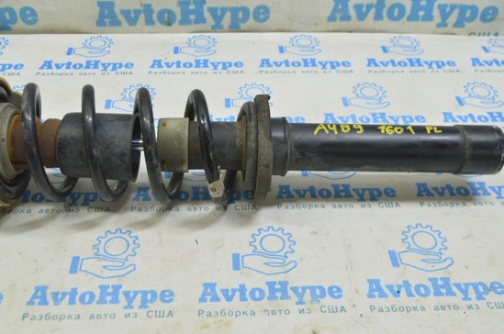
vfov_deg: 31.8
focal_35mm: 42
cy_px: 150
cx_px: 224
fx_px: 587
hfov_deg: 46.4
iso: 400
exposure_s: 1/20
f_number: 5.6
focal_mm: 24
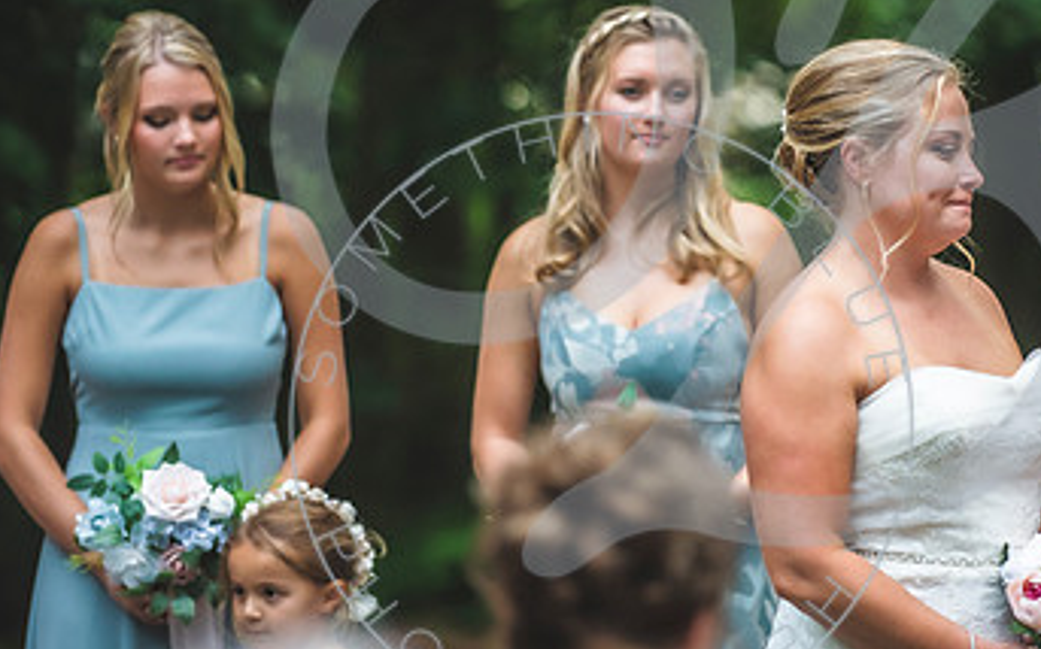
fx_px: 7826
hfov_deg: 7.6
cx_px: 753
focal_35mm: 276
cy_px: 168
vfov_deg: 4.8
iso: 1000
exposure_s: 1/800
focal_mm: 160
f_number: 2.8
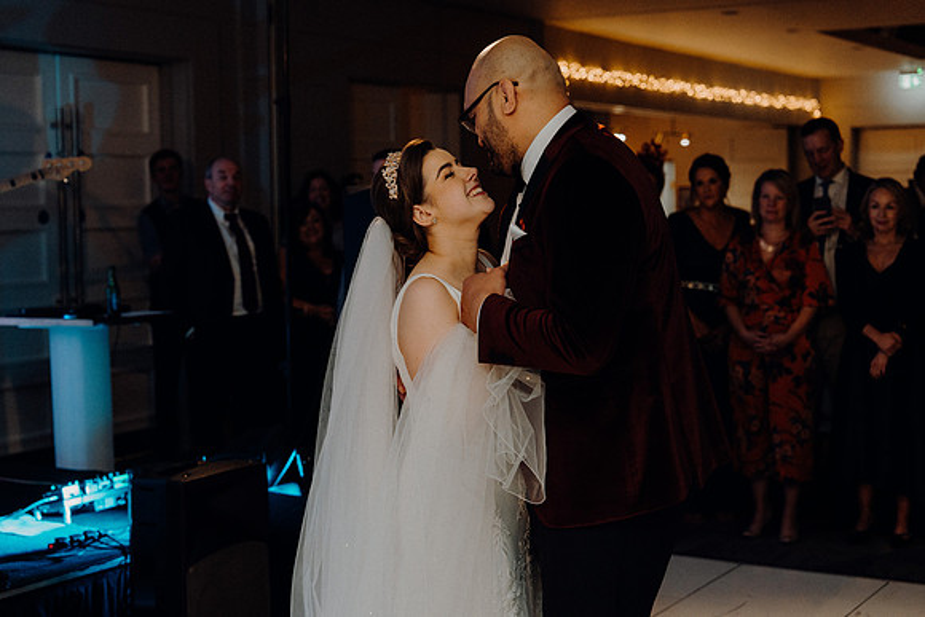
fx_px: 1491
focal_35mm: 58
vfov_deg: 23.4
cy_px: 308
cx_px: 462
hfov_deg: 34.5
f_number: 3.5
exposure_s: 1/160
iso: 2500
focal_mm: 58
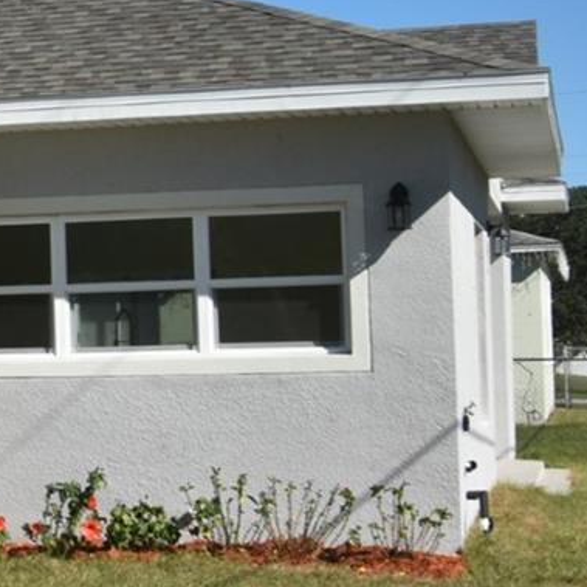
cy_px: 225
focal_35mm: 129
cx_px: -443
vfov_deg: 13.5
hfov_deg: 12.4
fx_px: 2475
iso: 200
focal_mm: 24
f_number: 10
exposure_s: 1/400
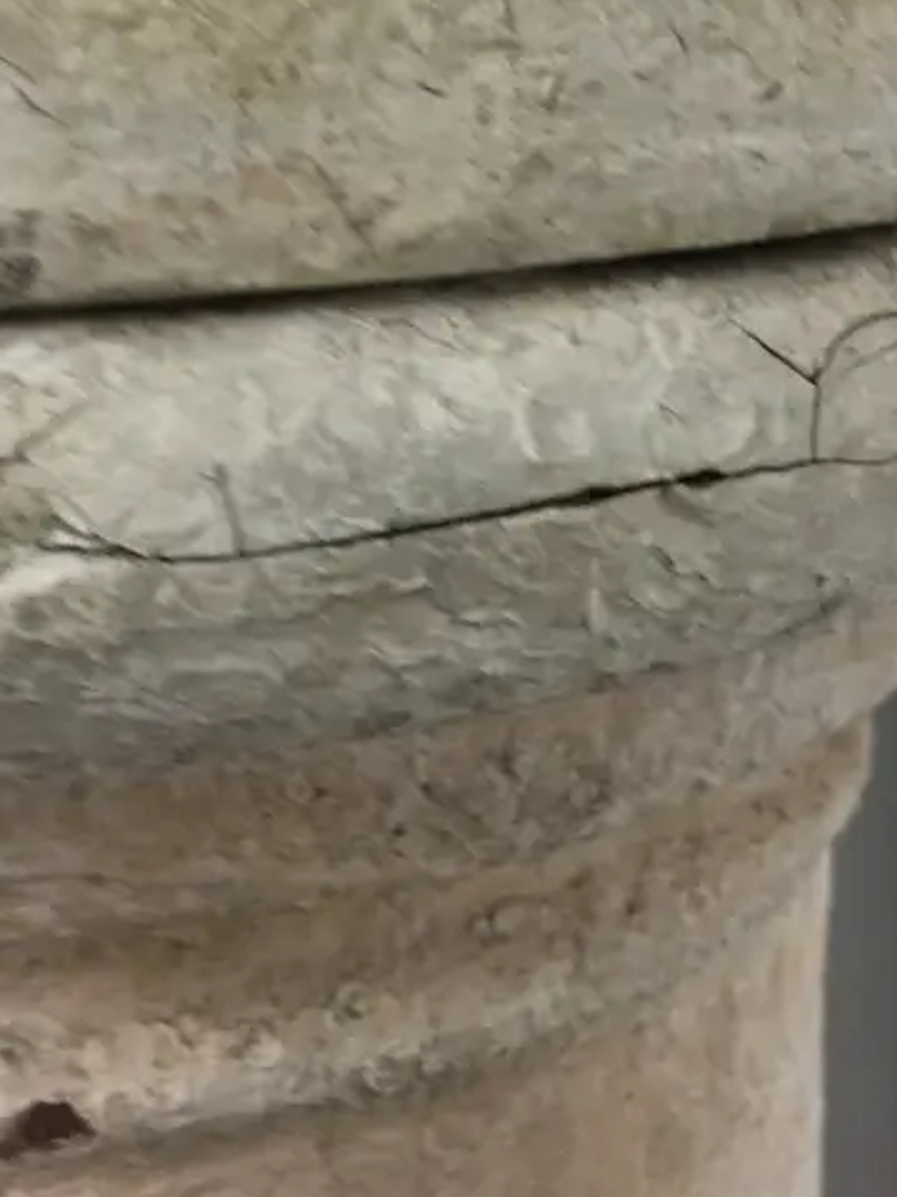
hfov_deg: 23.6
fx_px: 2143
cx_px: 420
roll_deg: +1.6
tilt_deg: -12.1
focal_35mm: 62
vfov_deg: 30.8
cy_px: 337
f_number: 2.2
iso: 50
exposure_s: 1/17
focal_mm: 4.15
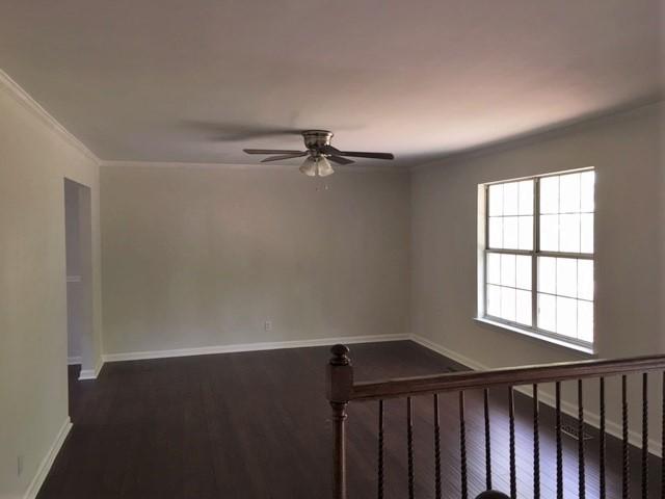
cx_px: 332
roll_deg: +0.2
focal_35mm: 29
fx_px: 557
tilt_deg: -2.1
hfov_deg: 61.7
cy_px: 250
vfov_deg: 48.2
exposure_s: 1/15
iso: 32
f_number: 2.2
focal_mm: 4.15
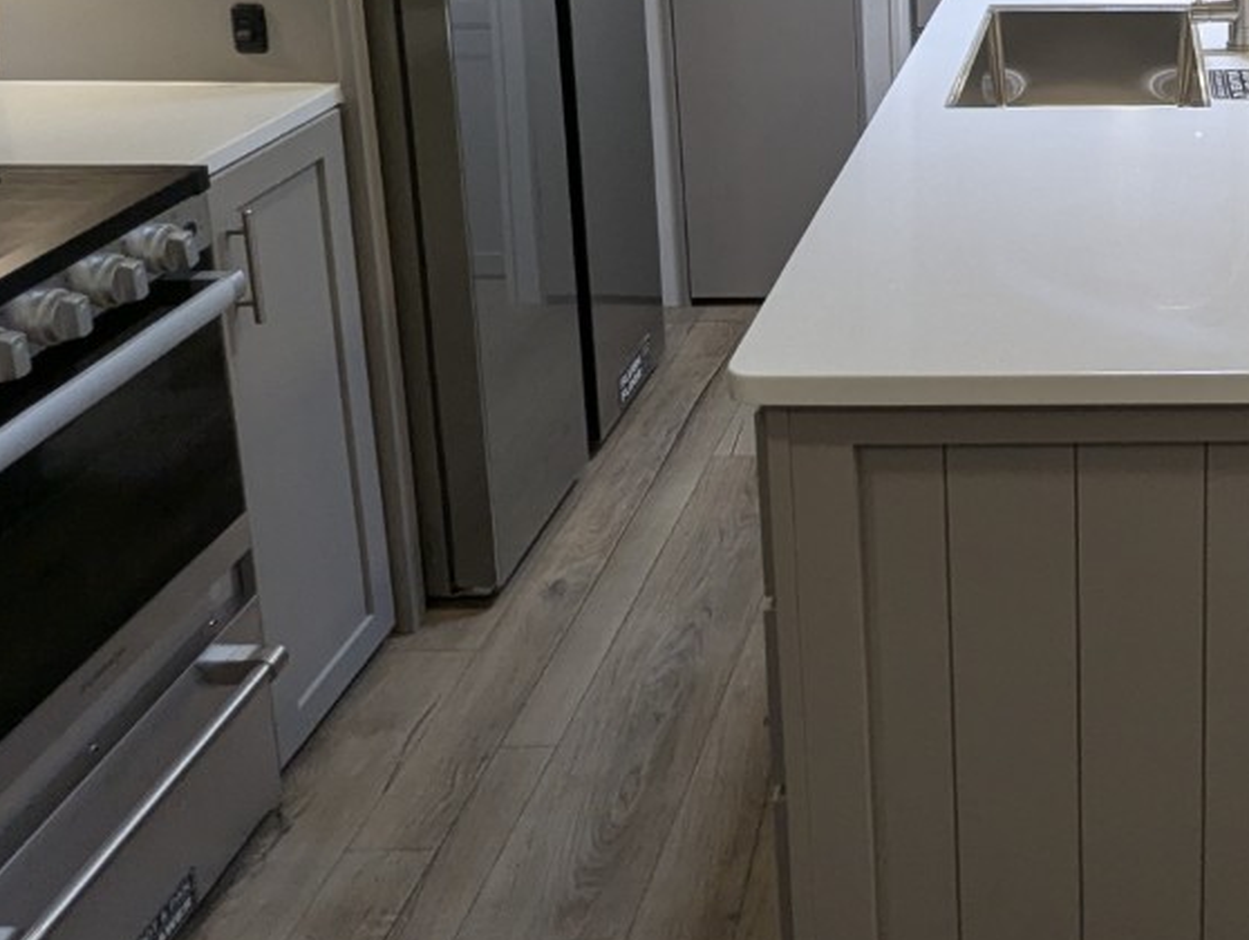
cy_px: -38
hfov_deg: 42.0
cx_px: 1178
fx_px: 1445
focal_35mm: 40
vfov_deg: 32.6
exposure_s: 1/120
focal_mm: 2.35
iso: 180
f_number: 2.2
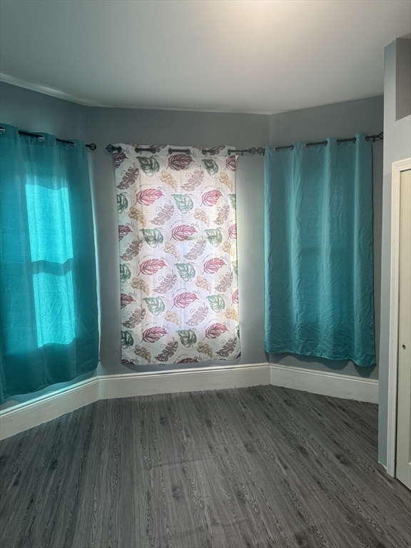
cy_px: 274
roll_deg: +0.6
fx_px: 380
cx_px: 206
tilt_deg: -2.4
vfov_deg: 71.6
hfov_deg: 56.8
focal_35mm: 24
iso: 160
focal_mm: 6.76
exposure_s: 1/120
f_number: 1.78
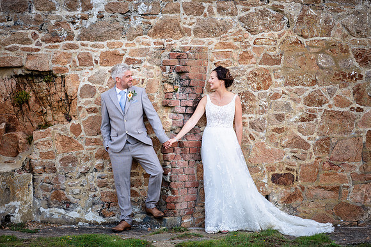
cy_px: 126
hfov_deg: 23.1
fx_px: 907
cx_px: 191
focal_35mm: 88
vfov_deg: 15.5
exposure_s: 1/640
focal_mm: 85
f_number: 1.4
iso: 100
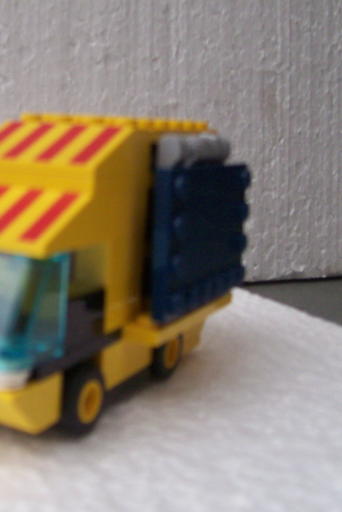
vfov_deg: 39.6
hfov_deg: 26.3
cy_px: 256
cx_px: 49
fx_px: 712
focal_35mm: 50
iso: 160
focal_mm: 6
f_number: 2.7
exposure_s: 1/767
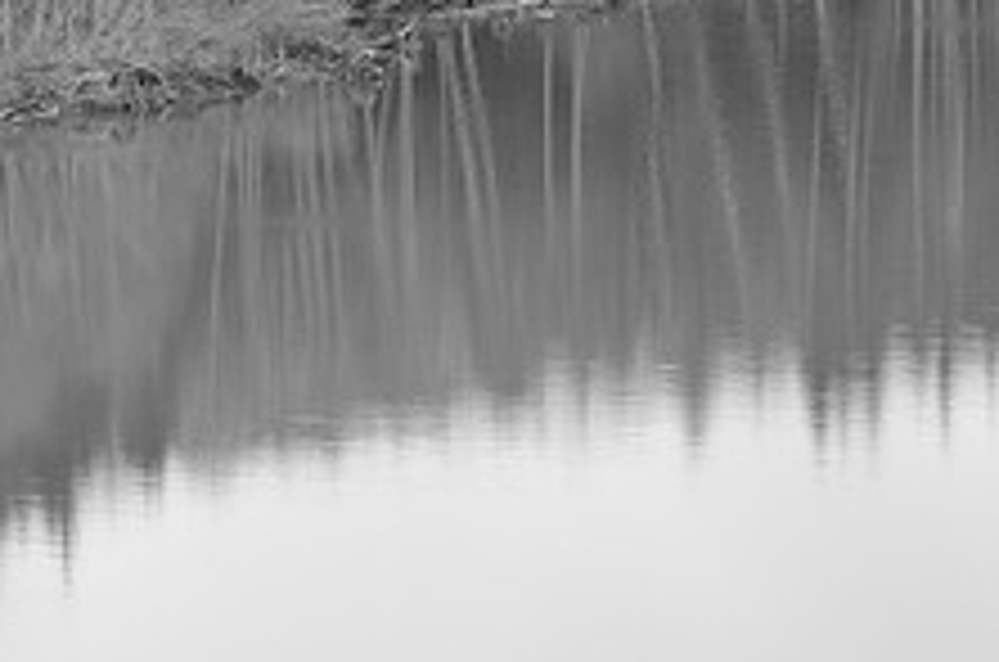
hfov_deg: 7.5
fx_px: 7587
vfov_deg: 5.0
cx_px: -297
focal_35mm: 274
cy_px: -117
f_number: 4.5
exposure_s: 1/1000
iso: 400
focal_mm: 70
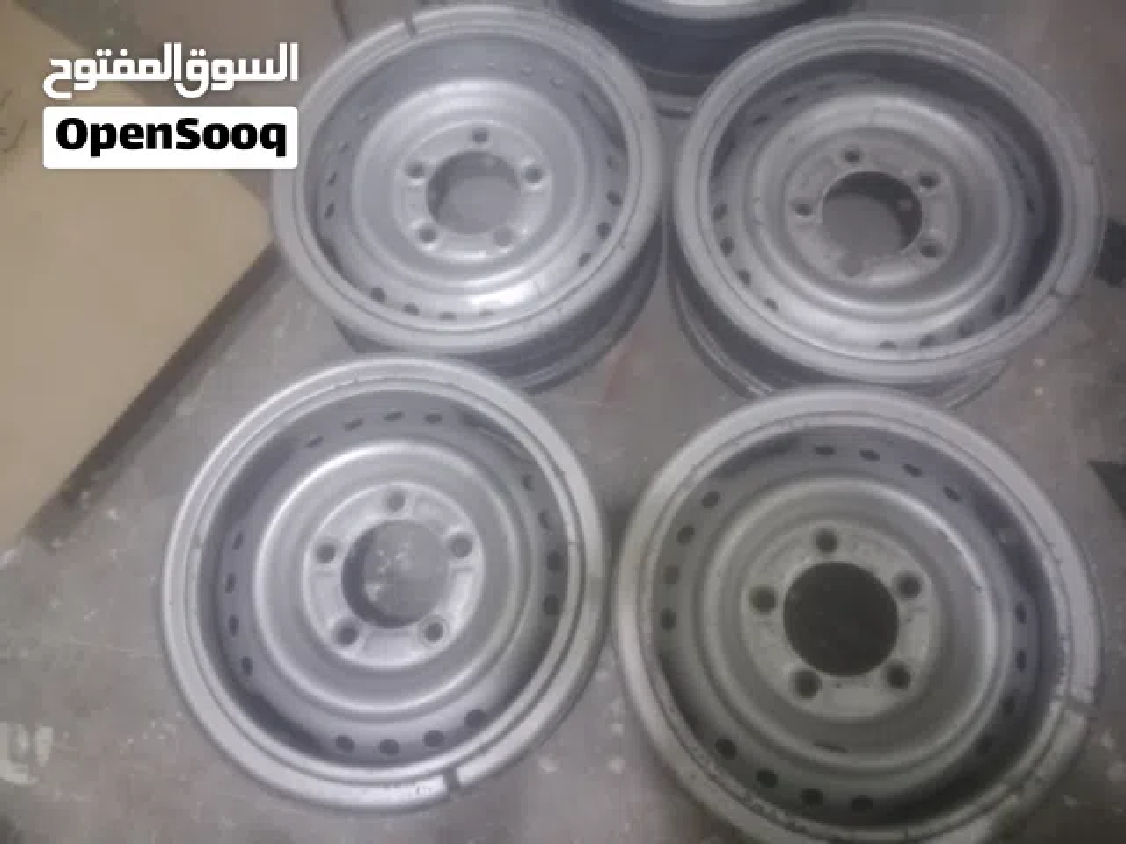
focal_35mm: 26
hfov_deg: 67.3
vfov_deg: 53.1
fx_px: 846
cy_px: 422
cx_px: 563
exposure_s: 1/16.7
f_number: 1.8
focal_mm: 4.05
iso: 3859
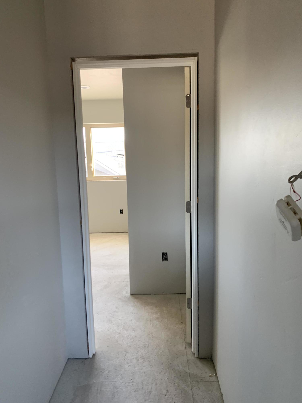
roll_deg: +0.8
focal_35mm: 26
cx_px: 151
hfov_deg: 53.1
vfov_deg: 67.3
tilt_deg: -3.9
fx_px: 302
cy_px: 202
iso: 160
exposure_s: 1/60
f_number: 1.8
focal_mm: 4.25
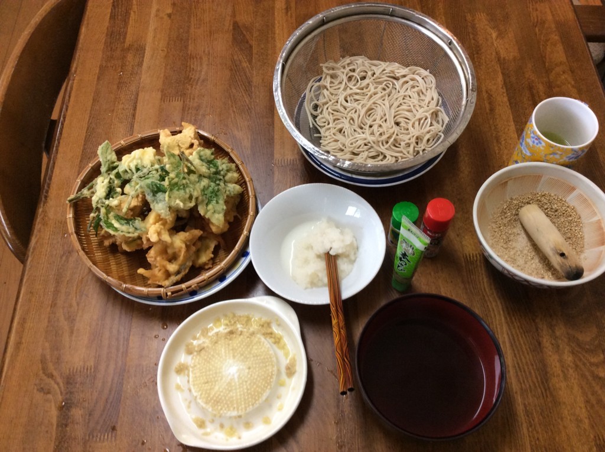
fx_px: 558
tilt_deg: -62.5
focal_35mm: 32
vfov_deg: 44.1
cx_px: 302
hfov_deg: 56.9
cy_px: 226
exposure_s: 1/25
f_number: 2.4
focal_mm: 3.3
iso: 100
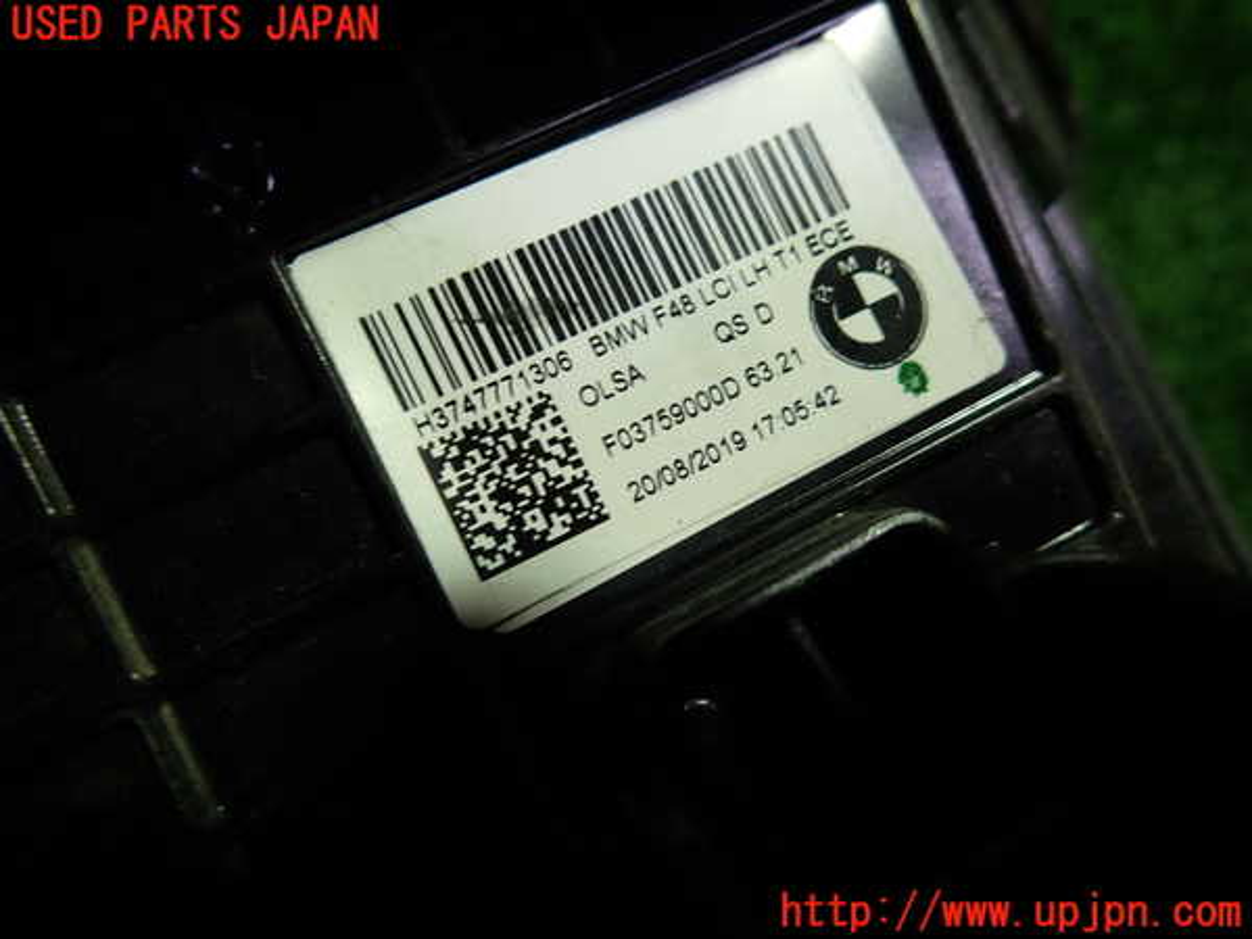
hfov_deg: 69.4
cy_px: 470
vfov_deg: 54.9
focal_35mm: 25
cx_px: 626
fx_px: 904
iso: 125
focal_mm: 4.5
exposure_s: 1/60
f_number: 2
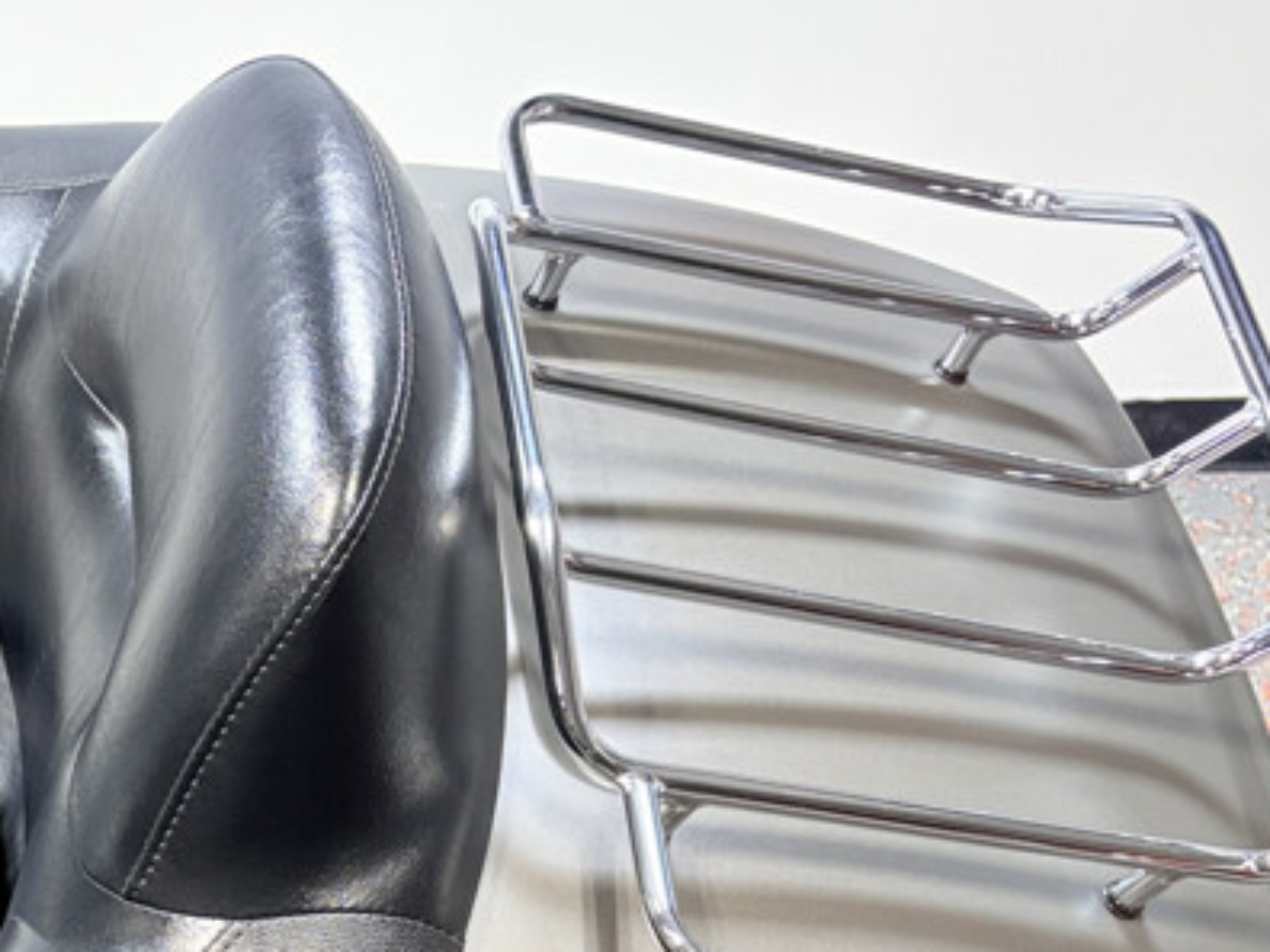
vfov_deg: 20.2
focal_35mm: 70
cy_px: 1019
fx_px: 2568
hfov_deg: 25.7
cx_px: -127
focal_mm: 5.96
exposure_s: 1/120
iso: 64
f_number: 1.6
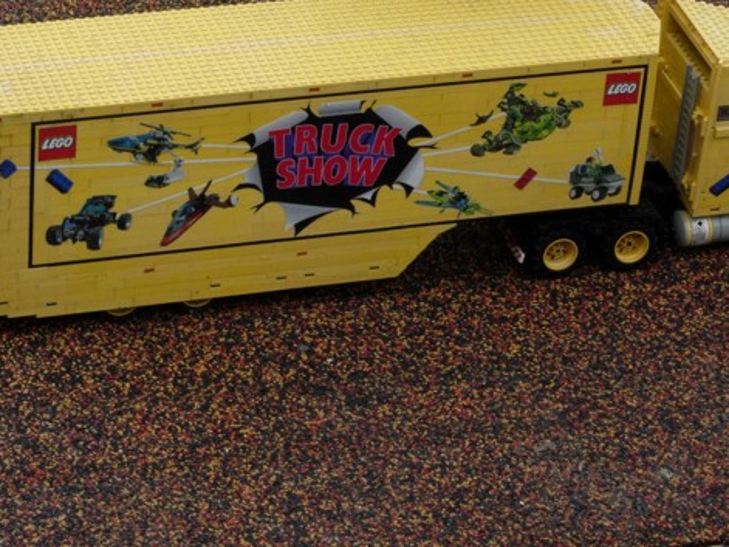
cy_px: 169
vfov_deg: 7.7
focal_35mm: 192
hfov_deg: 10.3
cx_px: 392
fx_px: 4042
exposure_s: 1/242
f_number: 4.9
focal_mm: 23.4
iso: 64
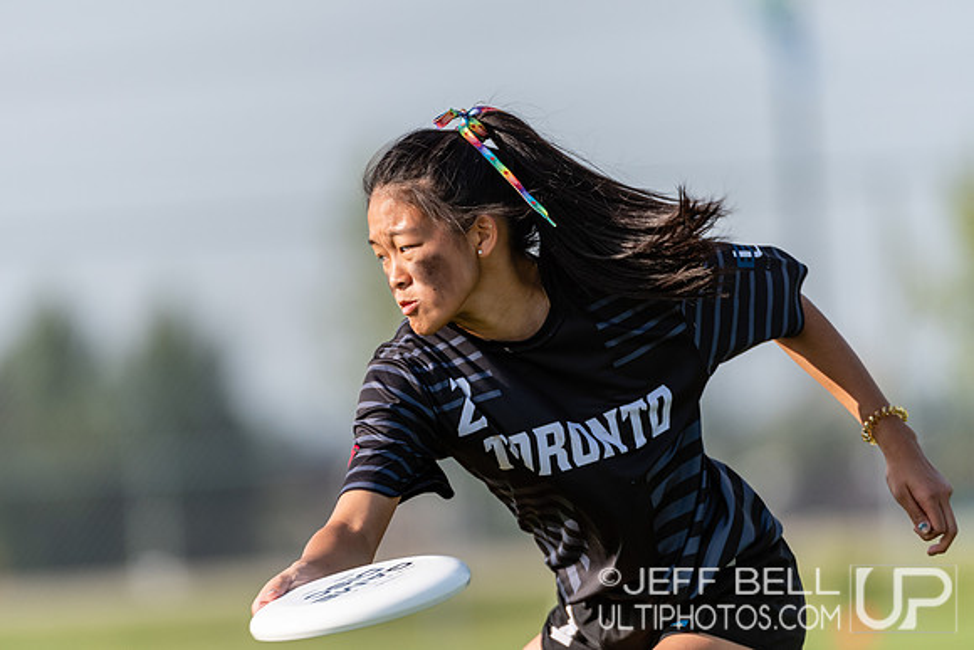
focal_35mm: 600
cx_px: 487
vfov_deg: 2.3
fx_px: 16236
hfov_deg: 3.4
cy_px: 325
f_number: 4
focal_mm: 400
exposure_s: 1/1000
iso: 100
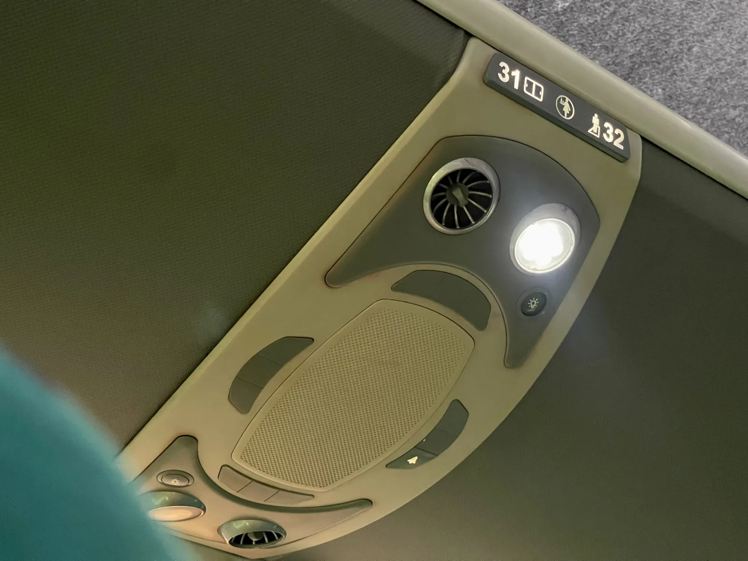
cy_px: 280
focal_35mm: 64
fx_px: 1383
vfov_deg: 22.9
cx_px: 374
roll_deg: +2.1
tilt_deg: +38.3
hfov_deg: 30.3
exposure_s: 1/30
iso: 1250
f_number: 2.2
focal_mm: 7.5
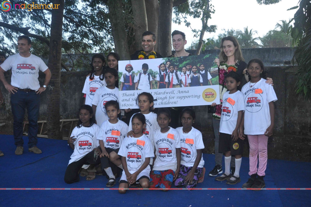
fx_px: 285
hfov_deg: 57.3
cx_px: 156
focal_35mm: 33
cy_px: 104
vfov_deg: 39.9
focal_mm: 22
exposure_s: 1/160
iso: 1000
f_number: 10
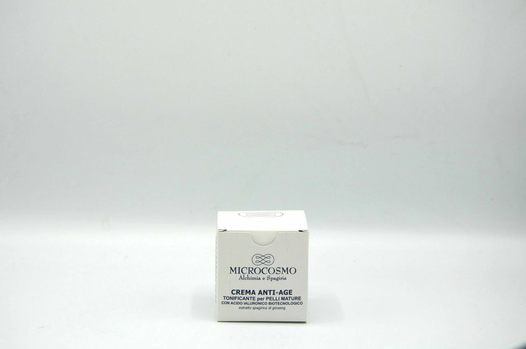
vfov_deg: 15.6
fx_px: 1269
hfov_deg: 23.4
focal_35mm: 87
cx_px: 263
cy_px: 174
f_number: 8
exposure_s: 1/500
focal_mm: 58
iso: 125
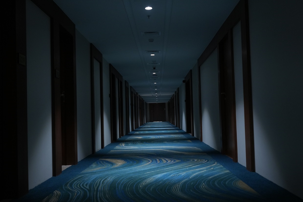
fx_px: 341
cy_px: 101
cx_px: 152
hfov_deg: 47.9
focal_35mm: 40
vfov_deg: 33.0
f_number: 2.8
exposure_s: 1/125
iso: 1250
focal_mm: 27
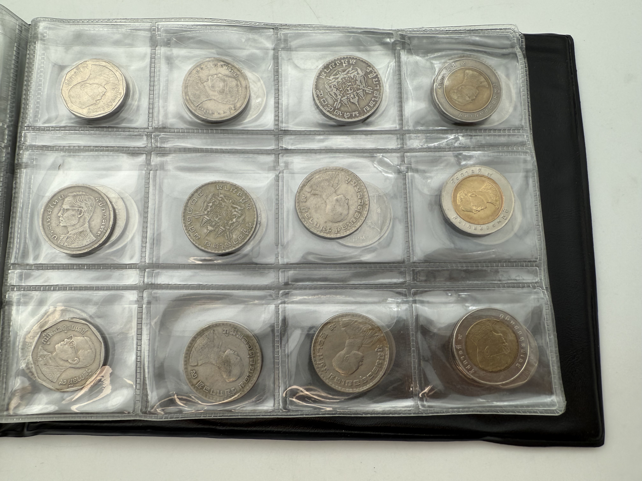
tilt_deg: -78.7
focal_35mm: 24
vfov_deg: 56.8
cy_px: 240
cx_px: 321
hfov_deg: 71.6
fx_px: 445
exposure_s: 1/220
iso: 40
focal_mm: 2.22
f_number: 2.2
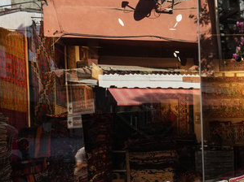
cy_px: 161
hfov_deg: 20.7
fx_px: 557
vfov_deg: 18.4
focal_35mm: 79
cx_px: 377
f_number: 5
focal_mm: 24
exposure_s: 1/1000
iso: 1600
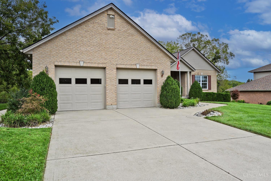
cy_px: 90
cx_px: 136
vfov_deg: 54.1
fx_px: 177
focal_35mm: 24
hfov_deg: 74.9
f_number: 5.6
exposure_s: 1/250
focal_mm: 23.5
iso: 140
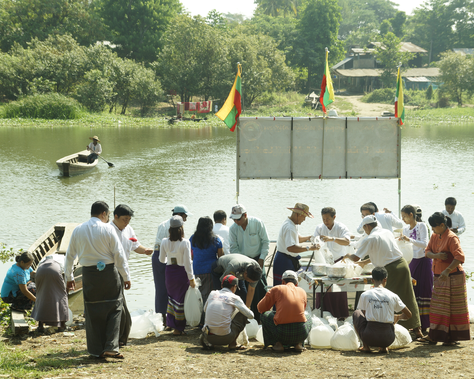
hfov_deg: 27.9
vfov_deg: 22.5
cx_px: 239
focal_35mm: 68
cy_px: 190
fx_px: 954
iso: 100
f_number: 6.3
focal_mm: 40
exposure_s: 1/250
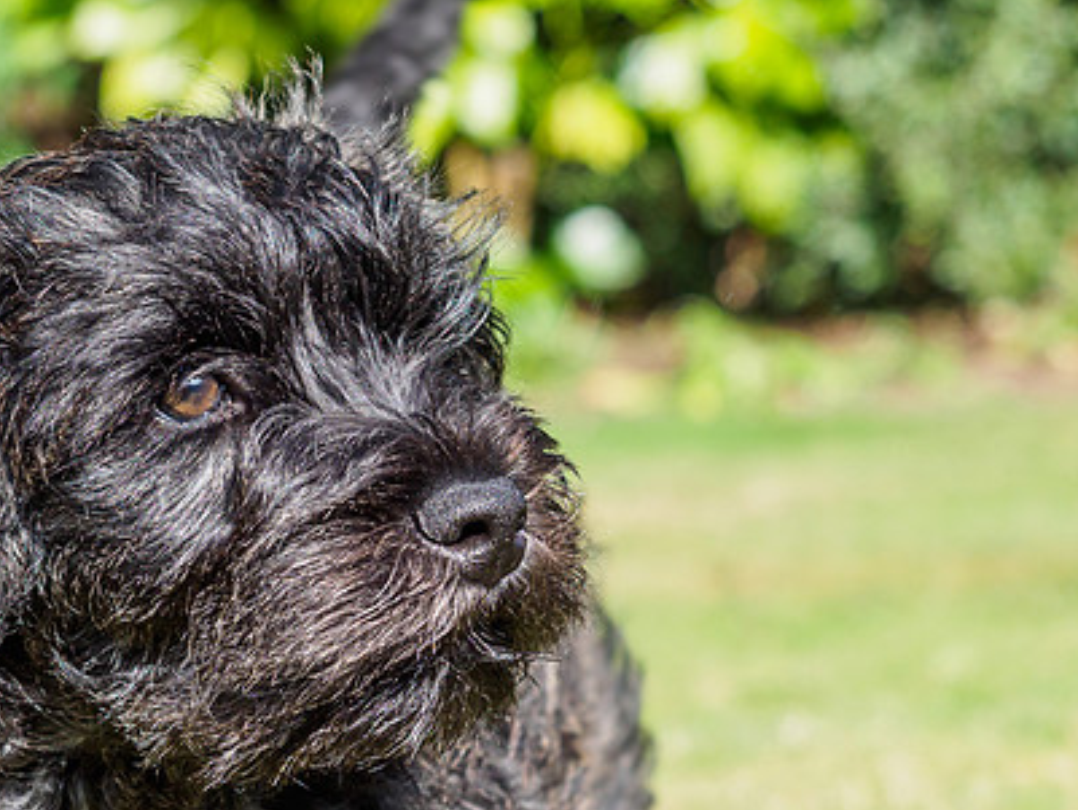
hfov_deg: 12.6
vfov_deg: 9.4
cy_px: 568
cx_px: 329
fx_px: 4891
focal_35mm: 157
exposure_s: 1/640
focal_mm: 40
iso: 200
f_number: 4
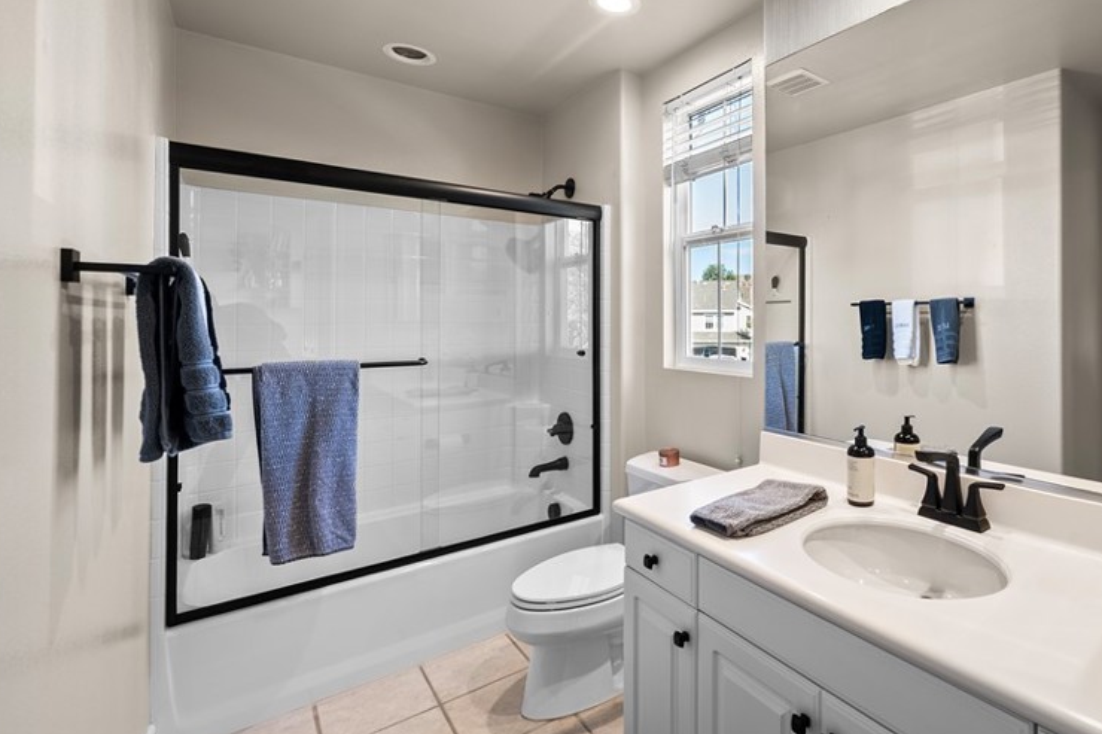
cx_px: 743
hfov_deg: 86.5
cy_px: 300
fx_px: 551
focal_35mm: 18
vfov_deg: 66.8
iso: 100
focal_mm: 13
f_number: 9
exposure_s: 1/2
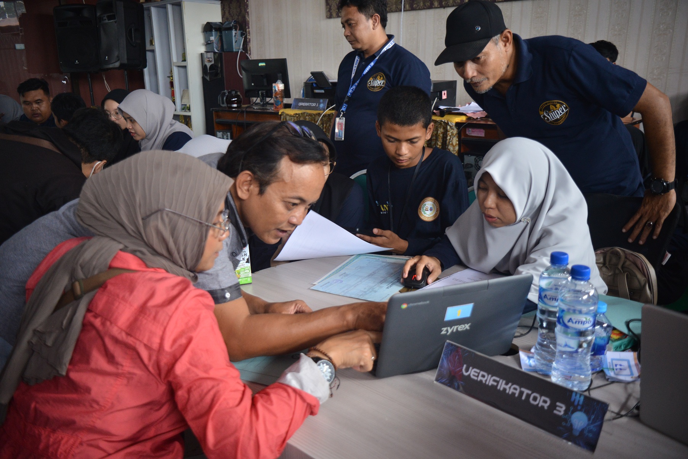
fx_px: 574
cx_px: 344
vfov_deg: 43.6
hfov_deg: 61.9
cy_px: 230
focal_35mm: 30
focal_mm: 30
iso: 1600
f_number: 4.2
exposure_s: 1/100
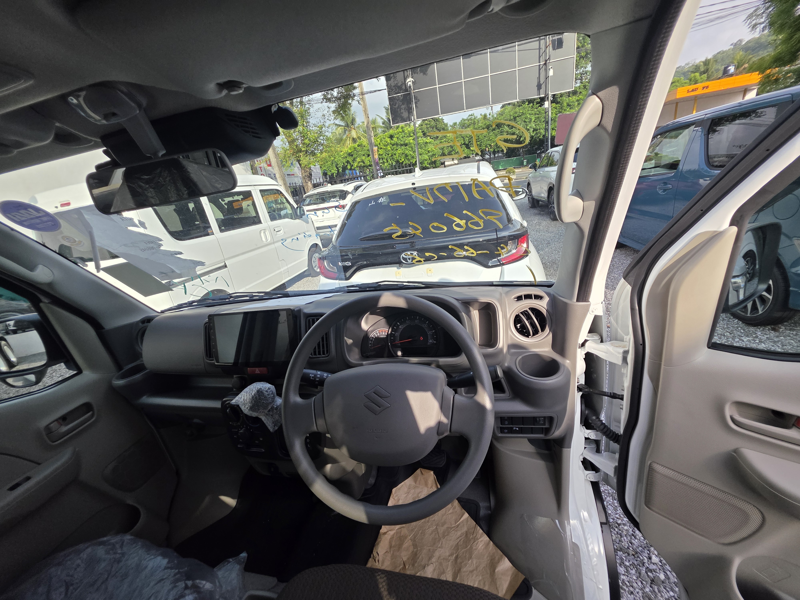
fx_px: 300
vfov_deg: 89.9
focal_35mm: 13
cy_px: 300
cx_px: 400
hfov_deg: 106.2
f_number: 1.9
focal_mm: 2.2
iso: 125
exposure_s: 1/2000
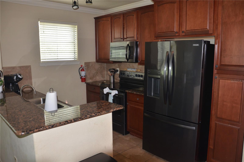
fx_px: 183
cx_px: 122
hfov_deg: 67.5
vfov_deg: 47.7
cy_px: 81
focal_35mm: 27
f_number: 3.5
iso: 800
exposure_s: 1/60
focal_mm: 18
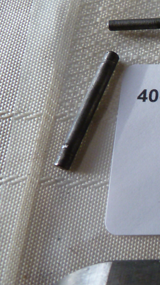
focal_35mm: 59
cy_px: 157
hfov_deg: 16.4
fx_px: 445
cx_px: 304
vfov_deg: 35.4
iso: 160
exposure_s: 1/30
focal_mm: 4.1
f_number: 3.3
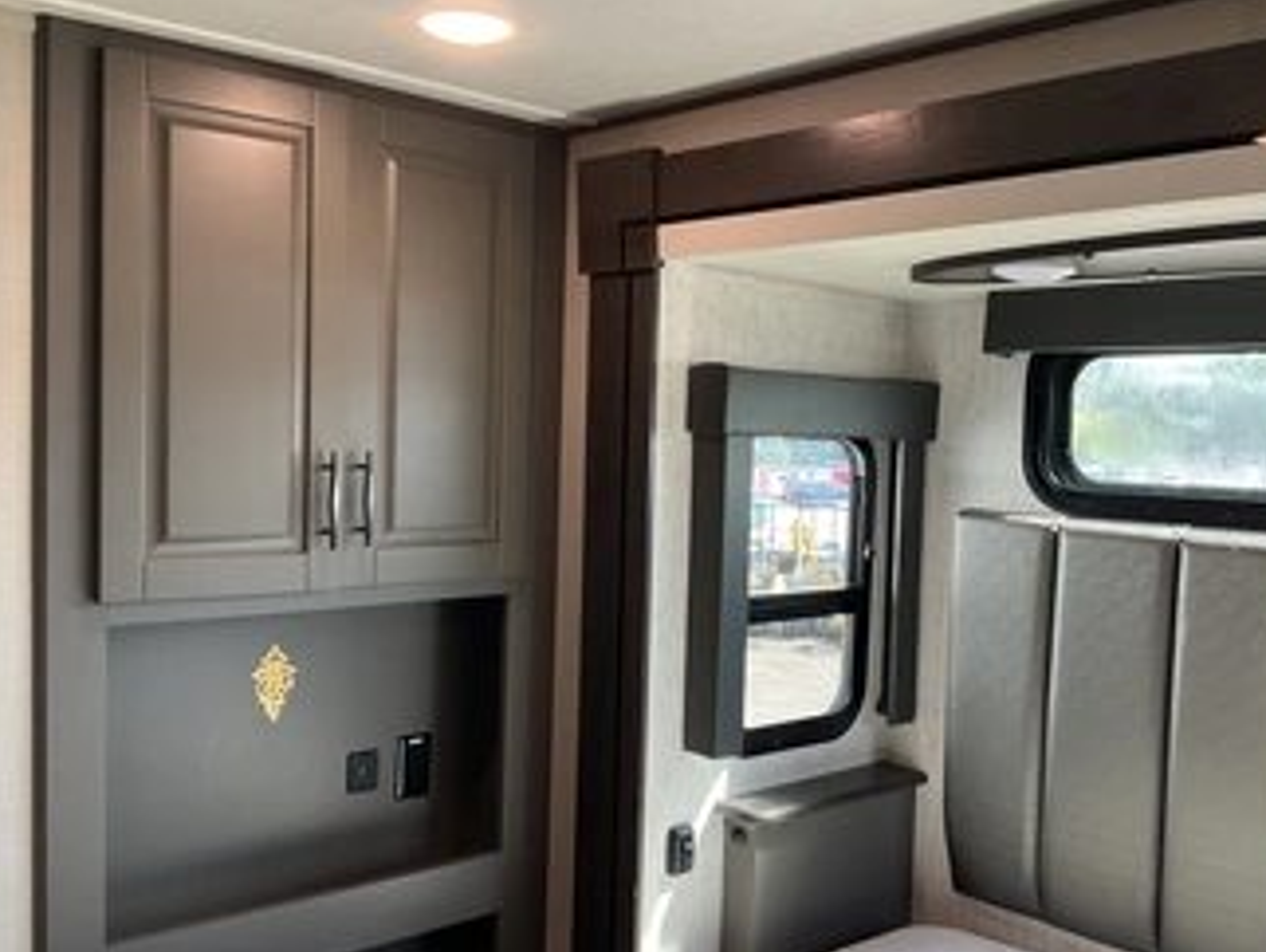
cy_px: 511
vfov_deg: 39.7
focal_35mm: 36
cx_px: 661
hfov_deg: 51.3
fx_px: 1318
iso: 80
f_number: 1.8
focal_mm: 3
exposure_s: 1/50
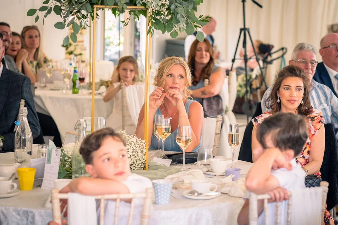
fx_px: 1052
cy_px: 112
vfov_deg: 12.2
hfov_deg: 18.3
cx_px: 169
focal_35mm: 112
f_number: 2.8
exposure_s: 1/200
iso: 2000
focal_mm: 75
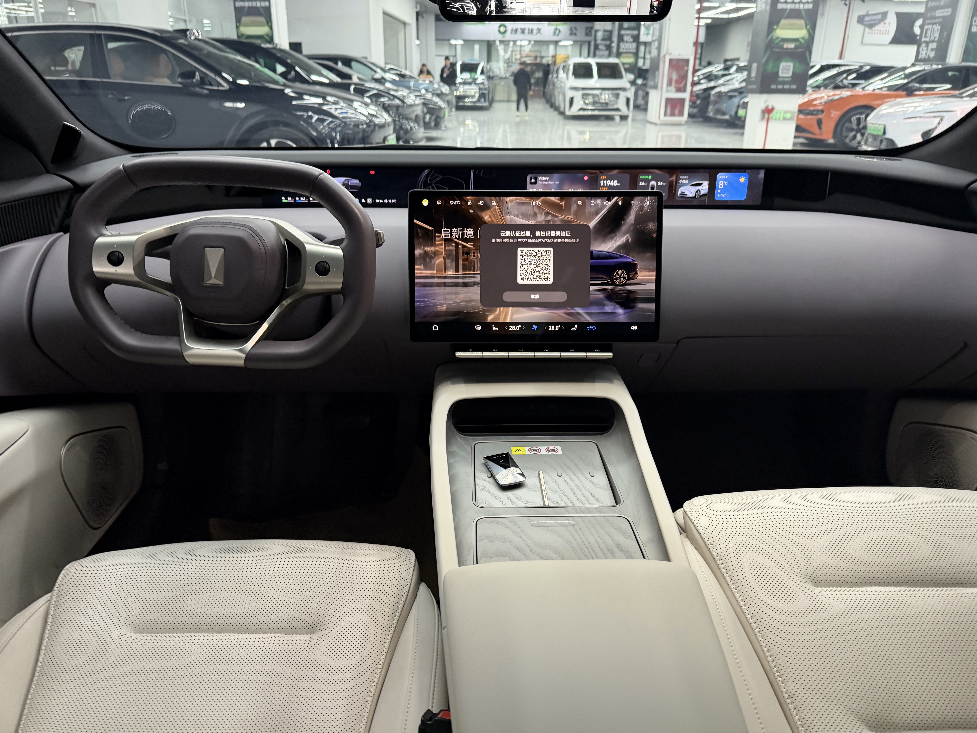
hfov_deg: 69.4
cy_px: 365
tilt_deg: -20.0
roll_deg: -0.9
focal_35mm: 25
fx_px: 706
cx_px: 501
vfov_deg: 54.9
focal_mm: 6.76
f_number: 1.78
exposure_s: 1/50
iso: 250
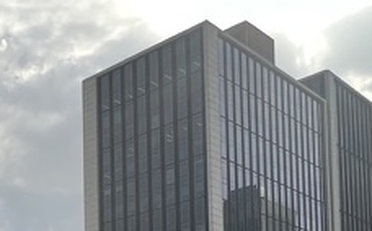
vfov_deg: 18.1
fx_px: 628
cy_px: 366
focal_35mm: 62
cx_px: -62
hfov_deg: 29.0
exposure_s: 1/1024
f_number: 1.8
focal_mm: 1.57
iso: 32
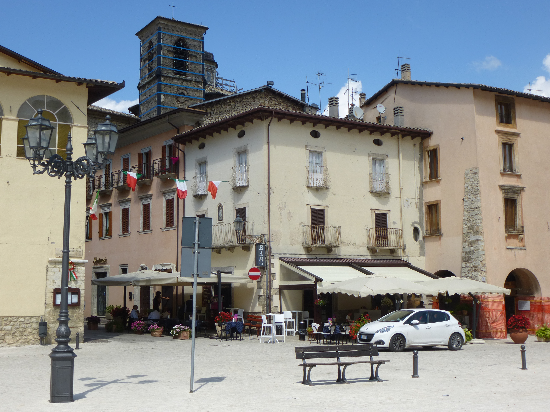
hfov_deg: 45.8
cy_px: 206
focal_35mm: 41
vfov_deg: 35.1
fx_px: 651
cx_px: 275
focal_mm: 7.4
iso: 100
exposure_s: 1/1000
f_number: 3.9
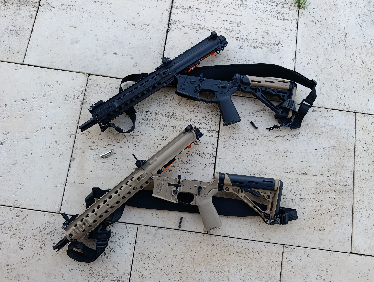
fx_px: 249
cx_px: 187
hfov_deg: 73.8
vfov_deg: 59.0
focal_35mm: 23
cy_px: 141
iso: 113
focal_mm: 6.11
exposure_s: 1/100
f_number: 1.65
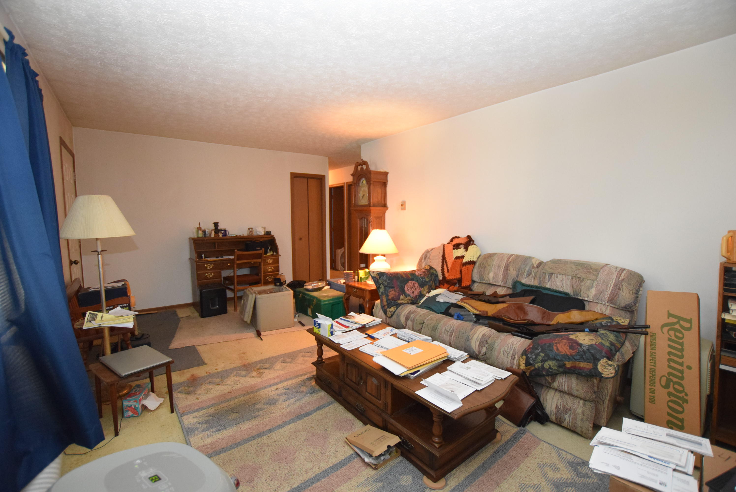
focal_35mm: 15
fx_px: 307
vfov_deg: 77.4
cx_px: 368
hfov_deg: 100.3
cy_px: 246
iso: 3200
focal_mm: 10
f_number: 3.5
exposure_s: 1/60
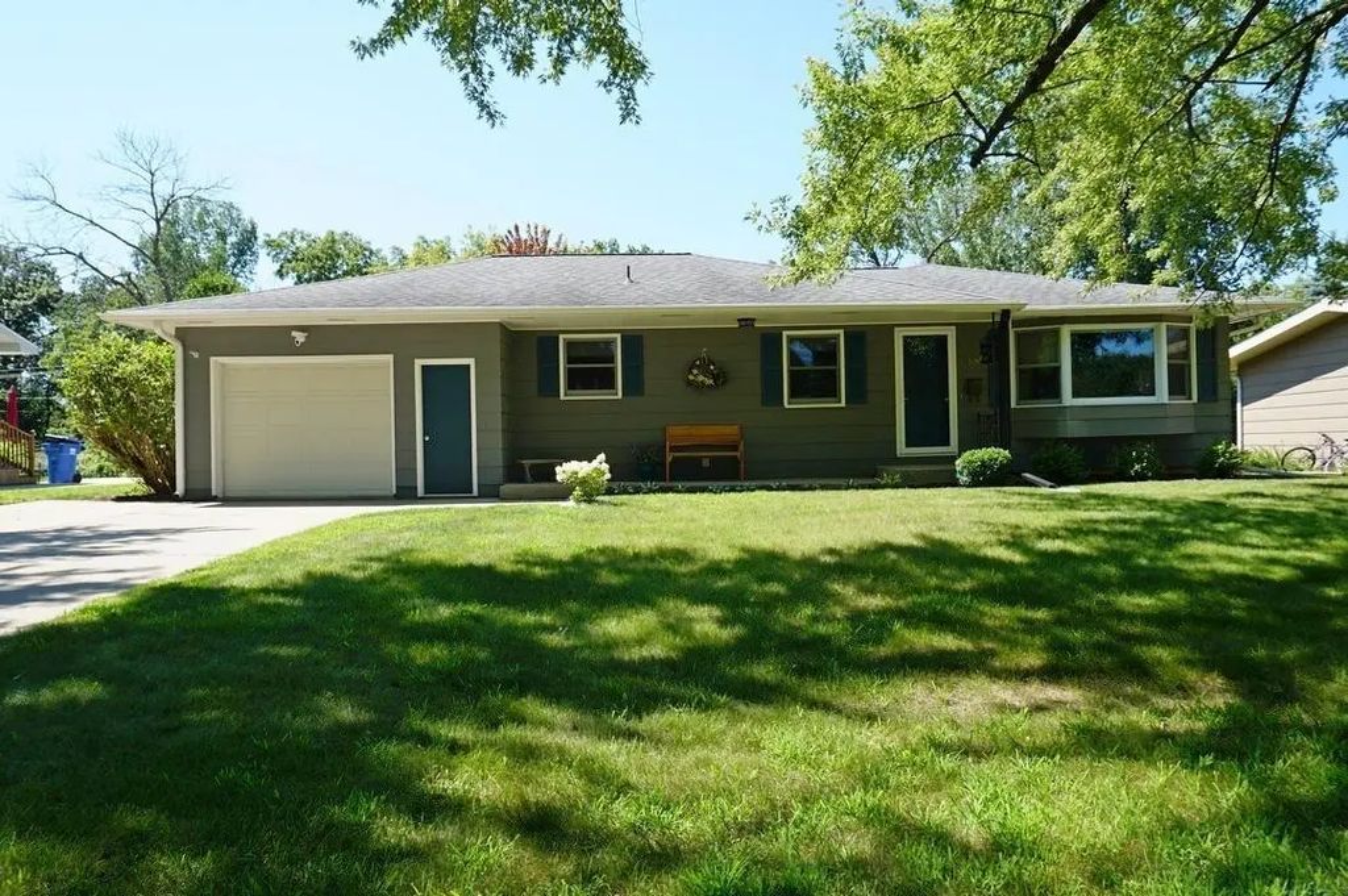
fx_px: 898
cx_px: 674
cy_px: 448
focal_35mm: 24
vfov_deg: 53.1
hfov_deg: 73.8
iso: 100
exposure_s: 1/100
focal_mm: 16
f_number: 9
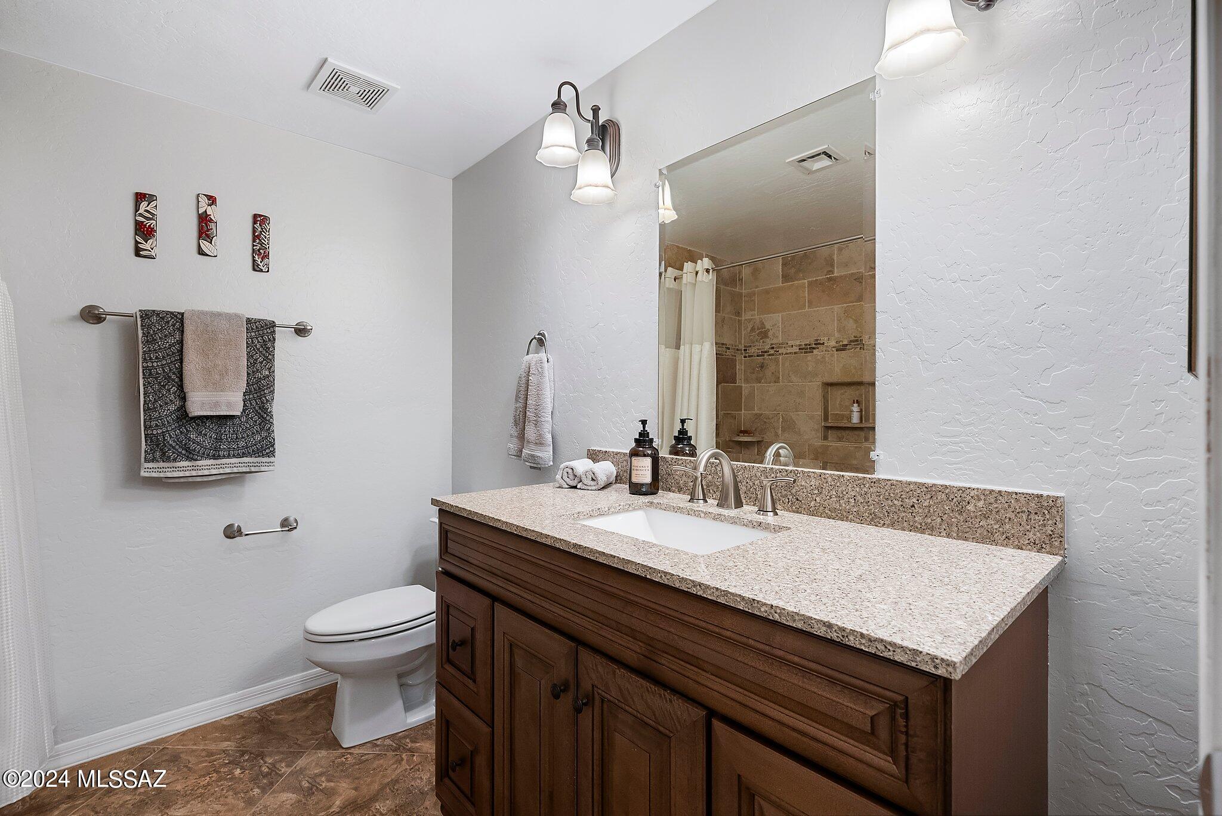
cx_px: 611
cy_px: 408
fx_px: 543
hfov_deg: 96.7
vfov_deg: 73.8
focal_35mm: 16
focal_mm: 16
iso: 2500
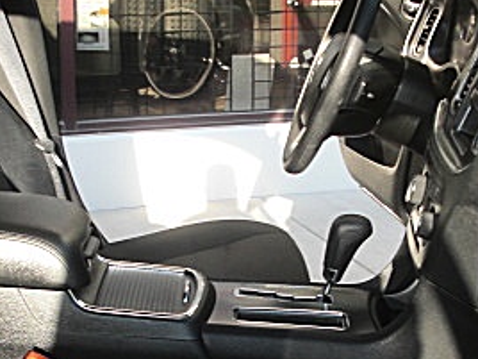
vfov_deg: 17.0
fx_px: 1188
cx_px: 255
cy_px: 286
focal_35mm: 86
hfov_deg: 22.8
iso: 50
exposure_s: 1/125
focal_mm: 6.3
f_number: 2.8
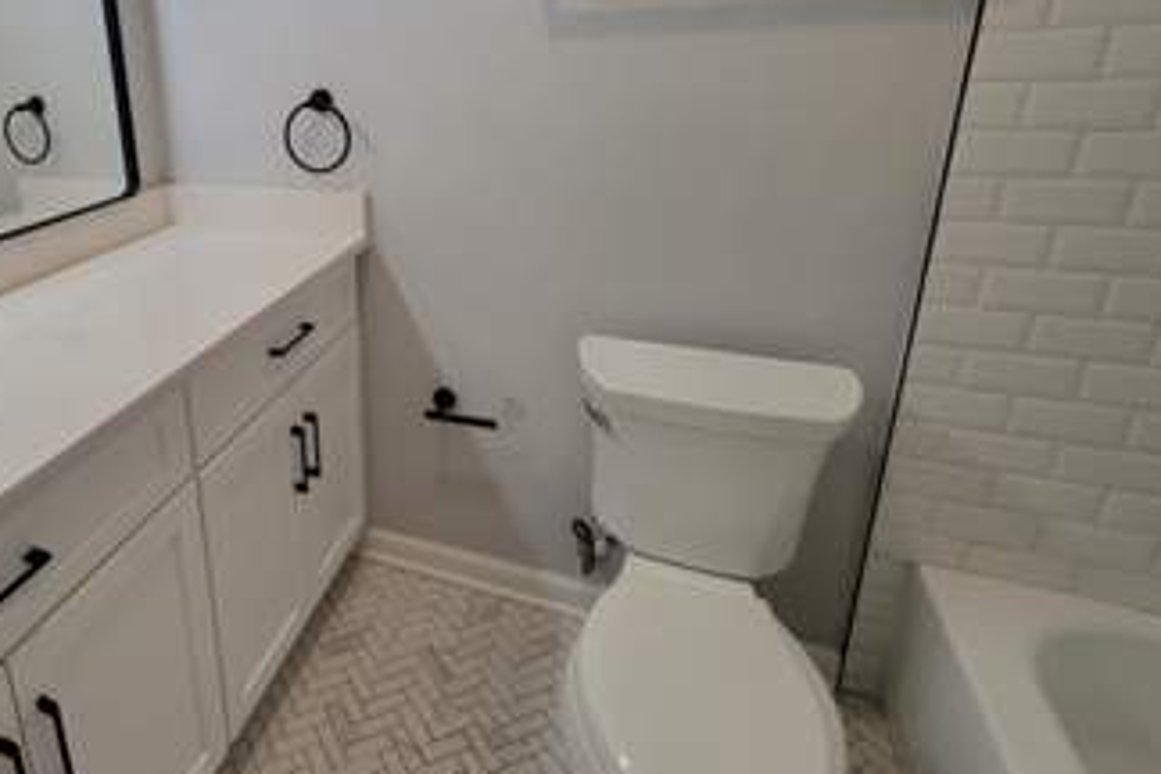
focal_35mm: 20
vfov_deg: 60.7
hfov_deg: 78.9
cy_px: 269
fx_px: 645
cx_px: 319
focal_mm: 2.2
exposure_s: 1/60
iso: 64
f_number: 2.2
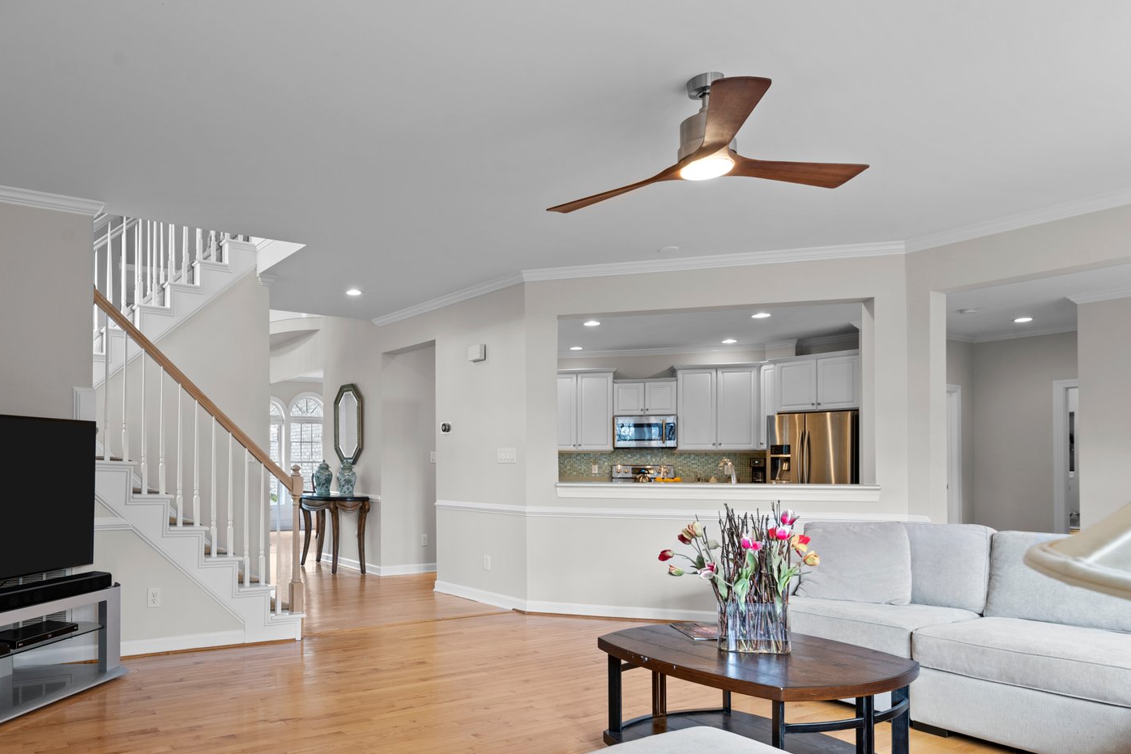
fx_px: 691
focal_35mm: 22
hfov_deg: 74.4
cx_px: 320
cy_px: 444
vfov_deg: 56.9
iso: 400
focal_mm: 15
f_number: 7.1
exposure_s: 1/4
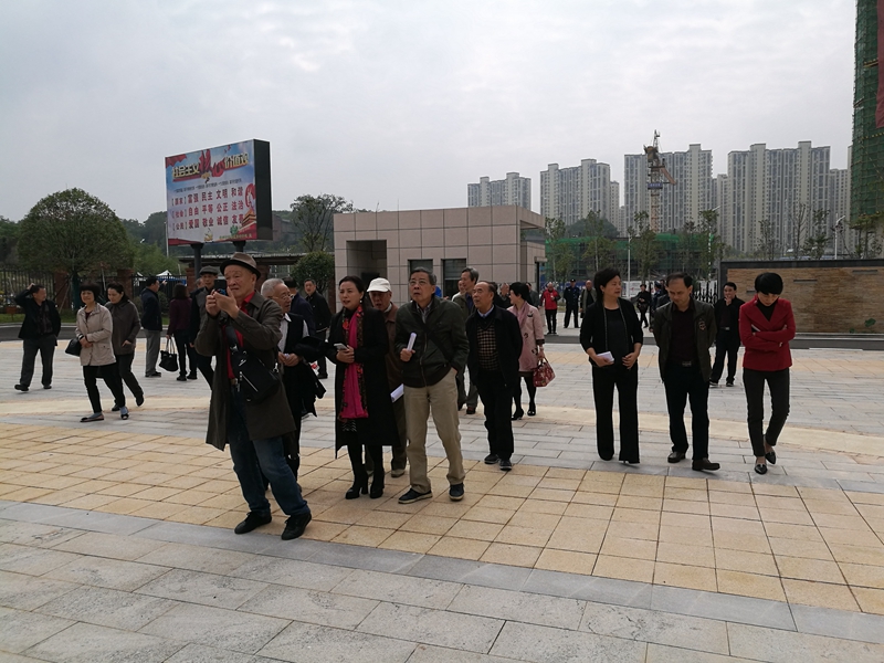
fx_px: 690
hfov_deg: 65.3
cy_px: 332
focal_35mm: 27
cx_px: 442
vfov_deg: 51.4
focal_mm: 4.5
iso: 50
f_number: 2.2
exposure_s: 1/1724
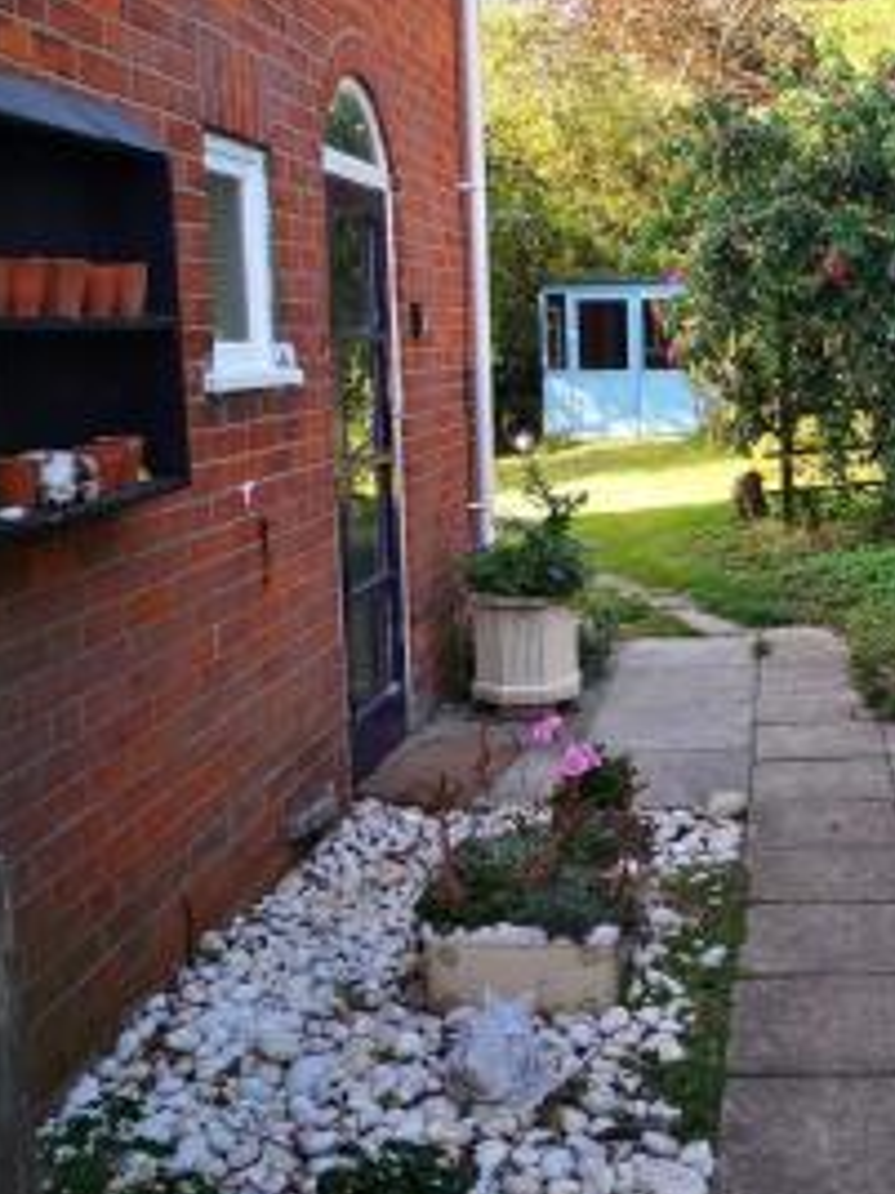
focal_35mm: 44
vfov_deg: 42.9
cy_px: 528
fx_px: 1517
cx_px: 708
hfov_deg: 32.0
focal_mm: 3.95
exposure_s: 1/221
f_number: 1.8
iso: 50
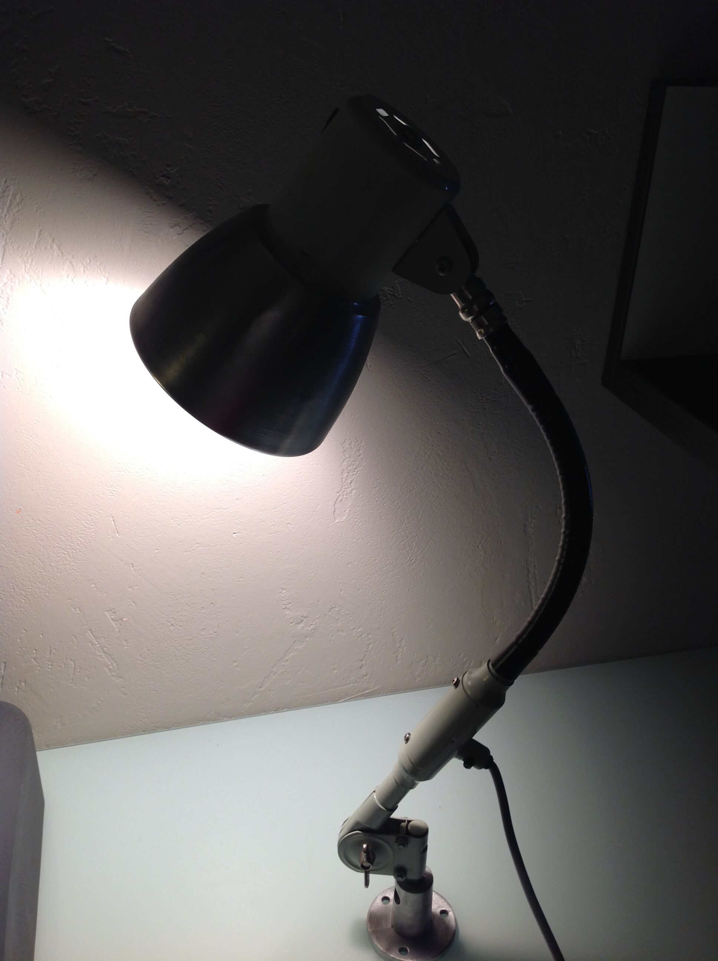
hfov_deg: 40.6
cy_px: 480
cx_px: 359
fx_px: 971
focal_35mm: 35
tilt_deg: -26.9
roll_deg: +0.2
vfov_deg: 52.7
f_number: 2.4
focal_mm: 4.28
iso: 50
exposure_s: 1/33
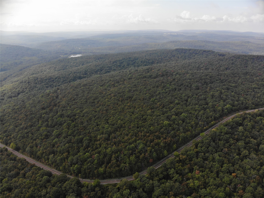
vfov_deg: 56.8
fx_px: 183
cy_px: 99
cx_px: 132
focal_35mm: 24
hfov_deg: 71.6
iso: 100
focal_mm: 4.5
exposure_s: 1/180
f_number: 2.8
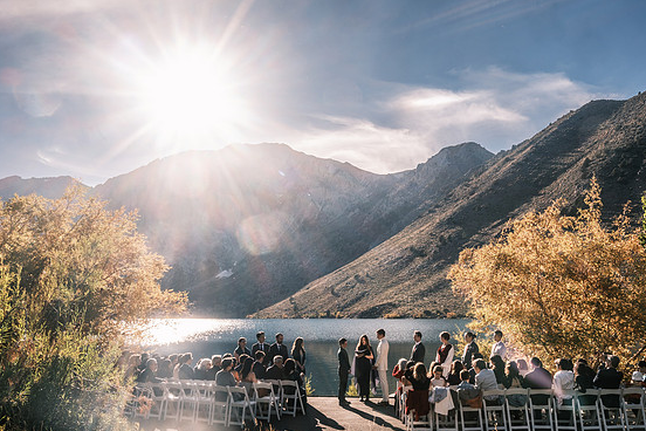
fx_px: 520
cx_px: 337
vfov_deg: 45.0
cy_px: 216
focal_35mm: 29
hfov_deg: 63.6
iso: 160
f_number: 13
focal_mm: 18
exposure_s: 1/180
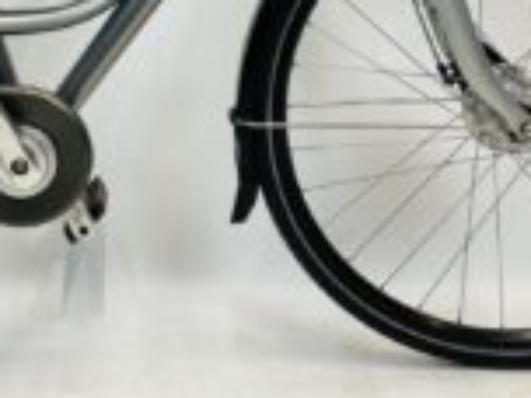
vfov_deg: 17.7
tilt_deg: -6.0
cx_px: 122
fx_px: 1181
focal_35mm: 77
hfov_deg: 25.0
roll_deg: +0.8
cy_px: -147
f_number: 1.8
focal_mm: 4.25
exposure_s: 1/100
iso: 50
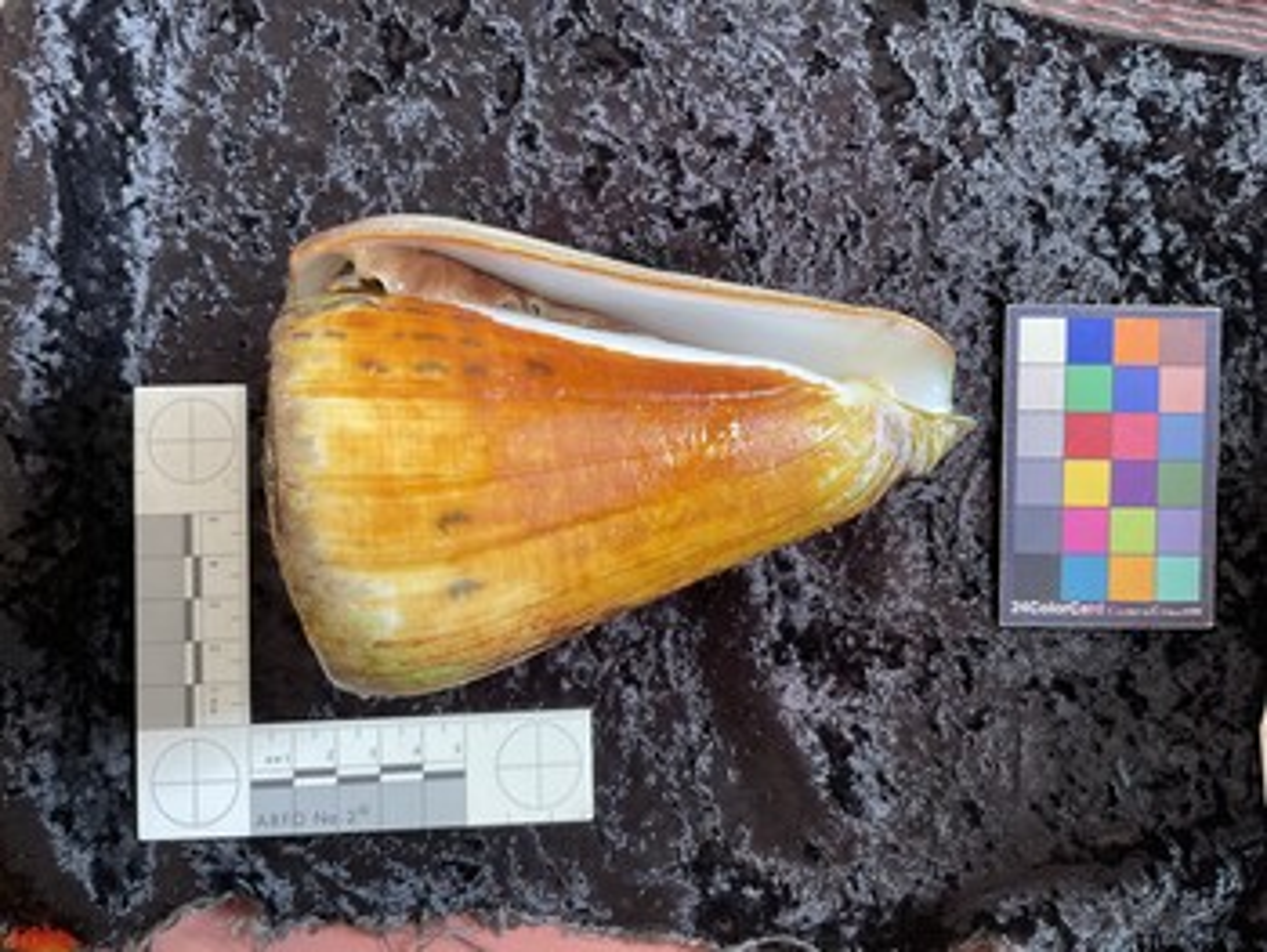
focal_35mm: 29
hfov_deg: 61.6
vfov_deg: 48.3
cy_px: 476
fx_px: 1062
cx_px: 634
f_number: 1.8
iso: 40
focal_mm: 3
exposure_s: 1/60
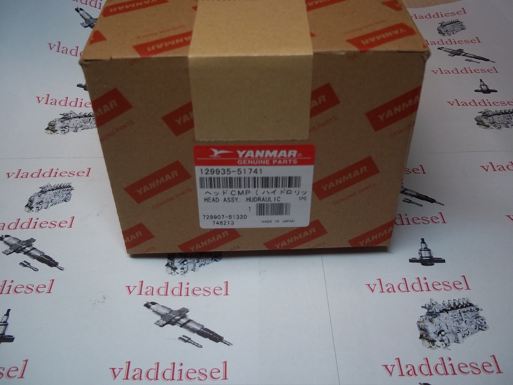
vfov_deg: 39.7
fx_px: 534
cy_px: 192
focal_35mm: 36
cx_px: 256
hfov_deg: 51.4
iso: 80
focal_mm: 6.5
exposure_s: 1/100
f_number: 3.1
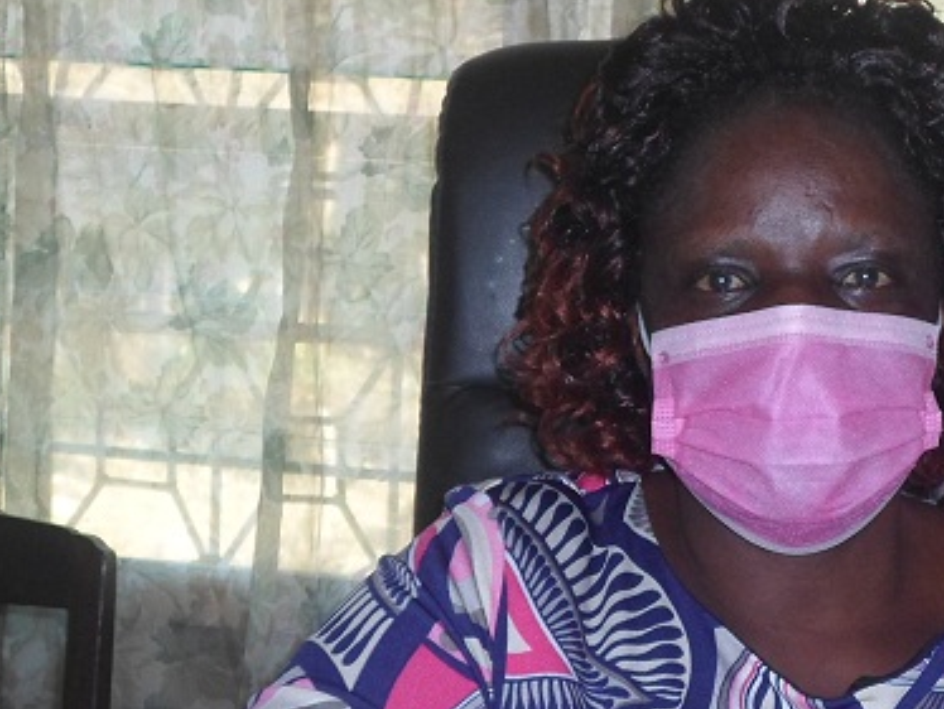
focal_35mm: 77
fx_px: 2101
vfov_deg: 18.9
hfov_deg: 24.7
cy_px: 588
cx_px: 815
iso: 100
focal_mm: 6.5
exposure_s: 1/45
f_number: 3
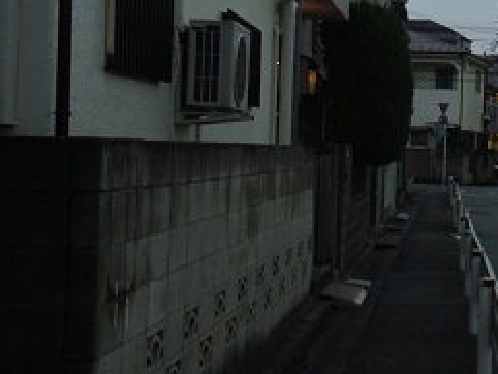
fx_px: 1252
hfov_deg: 21.7
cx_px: 502
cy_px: 159
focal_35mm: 87
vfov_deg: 17.0
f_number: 2.5
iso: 400
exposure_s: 1/30
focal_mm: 7.6
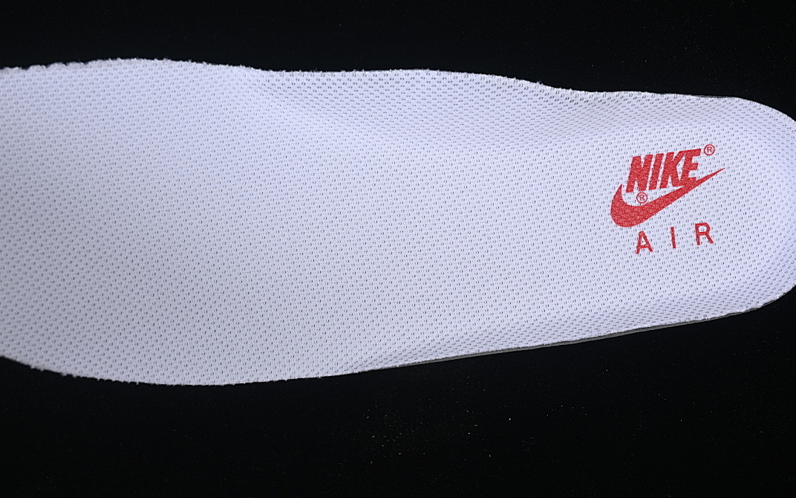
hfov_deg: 26.8
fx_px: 1670
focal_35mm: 77
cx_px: 399
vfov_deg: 16.9
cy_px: 232
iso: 160
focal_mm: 50
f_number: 7.1
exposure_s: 1/60
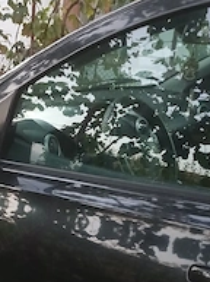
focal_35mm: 54
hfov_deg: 26.6
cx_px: 55
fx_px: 438
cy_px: 244
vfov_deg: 34.0
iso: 800
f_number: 1.8
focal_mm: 3.98
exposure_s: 1/16.7
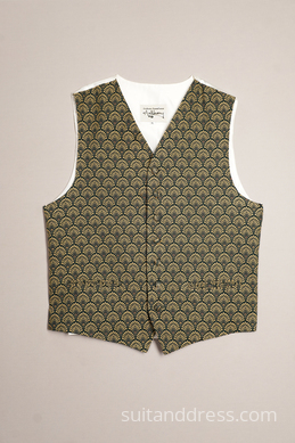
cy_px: 222
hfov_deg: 28.1
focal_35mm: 48
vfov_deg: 41.1
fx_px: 590
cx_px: 148
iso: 400
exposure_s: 1/30
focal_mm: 32
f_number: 8
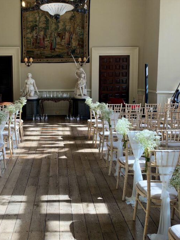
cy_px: 98
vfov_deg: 51.1
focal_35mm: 36
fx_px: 250
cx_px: 58
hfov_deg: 39.1
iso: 80
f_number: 1.8
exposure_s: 1/463
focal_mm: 6.93
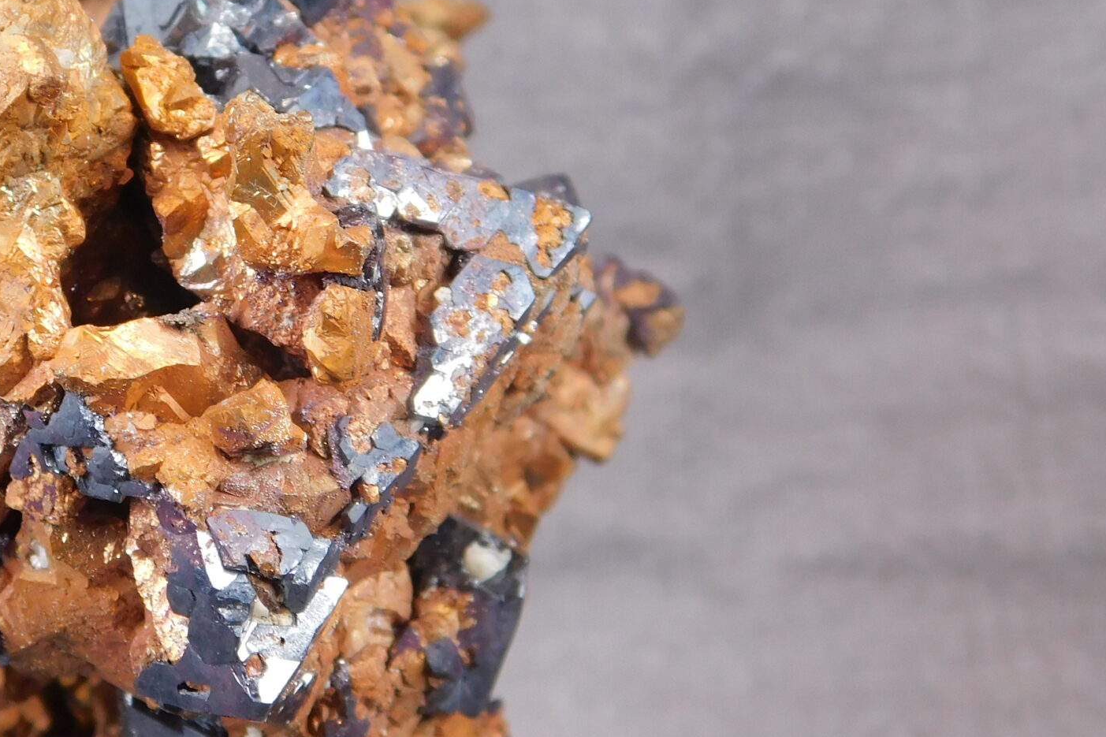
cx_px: 235
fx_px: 3440
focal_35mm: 112
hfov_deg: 18.1
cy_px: 316
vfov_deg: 12.2
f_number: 4
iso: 125
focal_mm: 10.4
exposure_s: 1/100
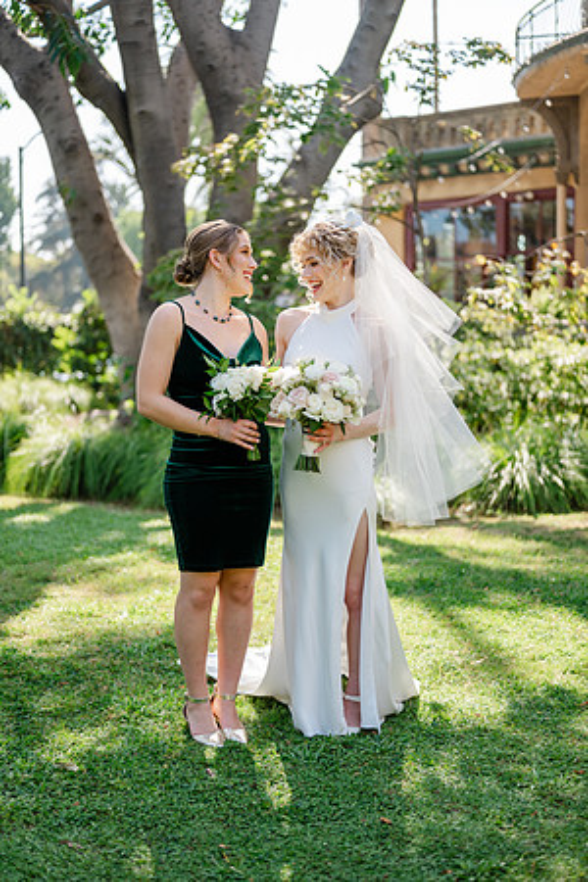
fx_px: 1225
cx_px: 294
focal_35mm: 50
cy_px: 441
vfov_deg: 39.6
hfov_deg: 27.0
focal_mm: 50
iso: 64
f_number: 1.8
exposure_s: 1/800
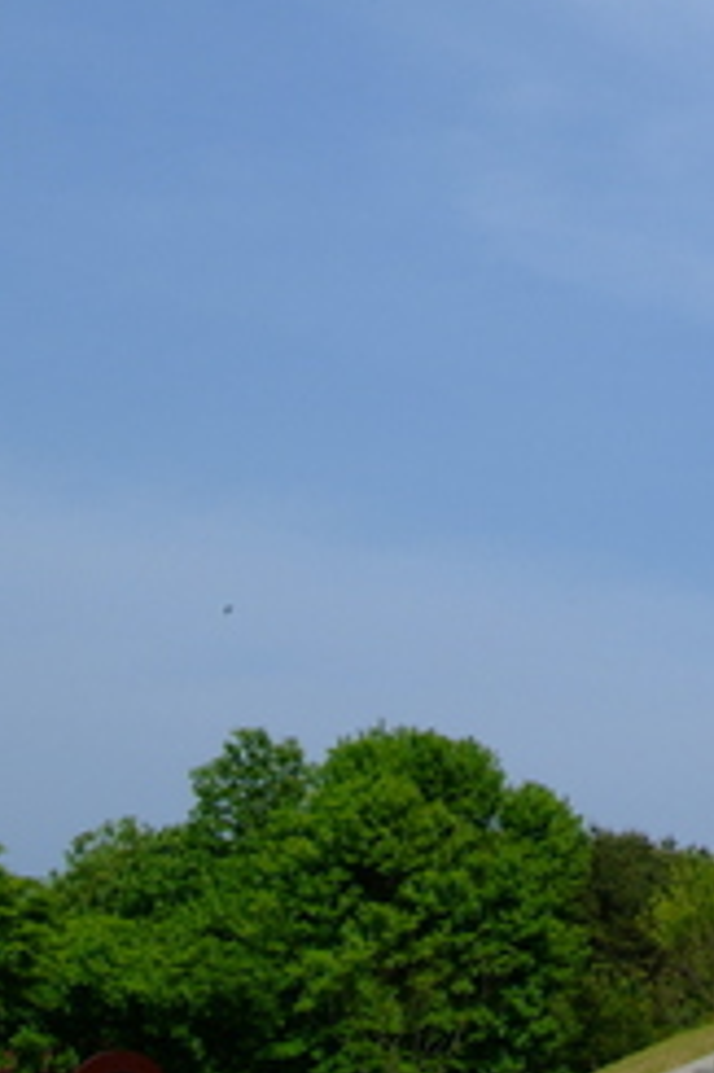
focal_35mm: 103
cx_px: 966
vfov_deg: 19.8
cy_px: 403
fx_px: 3068
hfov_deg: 12.8
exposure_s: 1/90
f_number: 22
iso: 200
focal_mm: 24
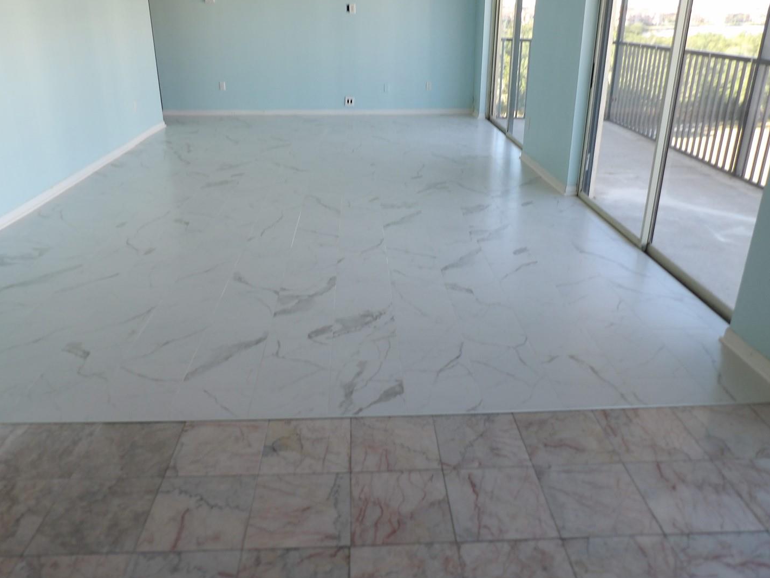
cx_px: 388
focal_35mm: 27
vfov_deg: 51.4
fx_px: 601
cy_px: 277
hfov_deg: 65.3
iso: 100
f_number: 3.2
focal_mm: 4.3
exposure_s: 1/47
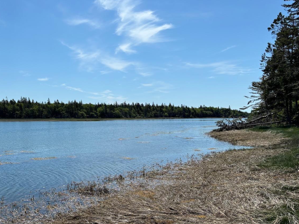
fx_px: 320
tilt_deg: -2.1
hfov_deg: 49.4
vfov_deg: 38.5
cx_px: 105
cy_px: 134
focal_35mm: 37
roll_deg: +0.4
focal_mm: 5.96
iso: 50
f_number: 1.6
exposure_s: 1/5618
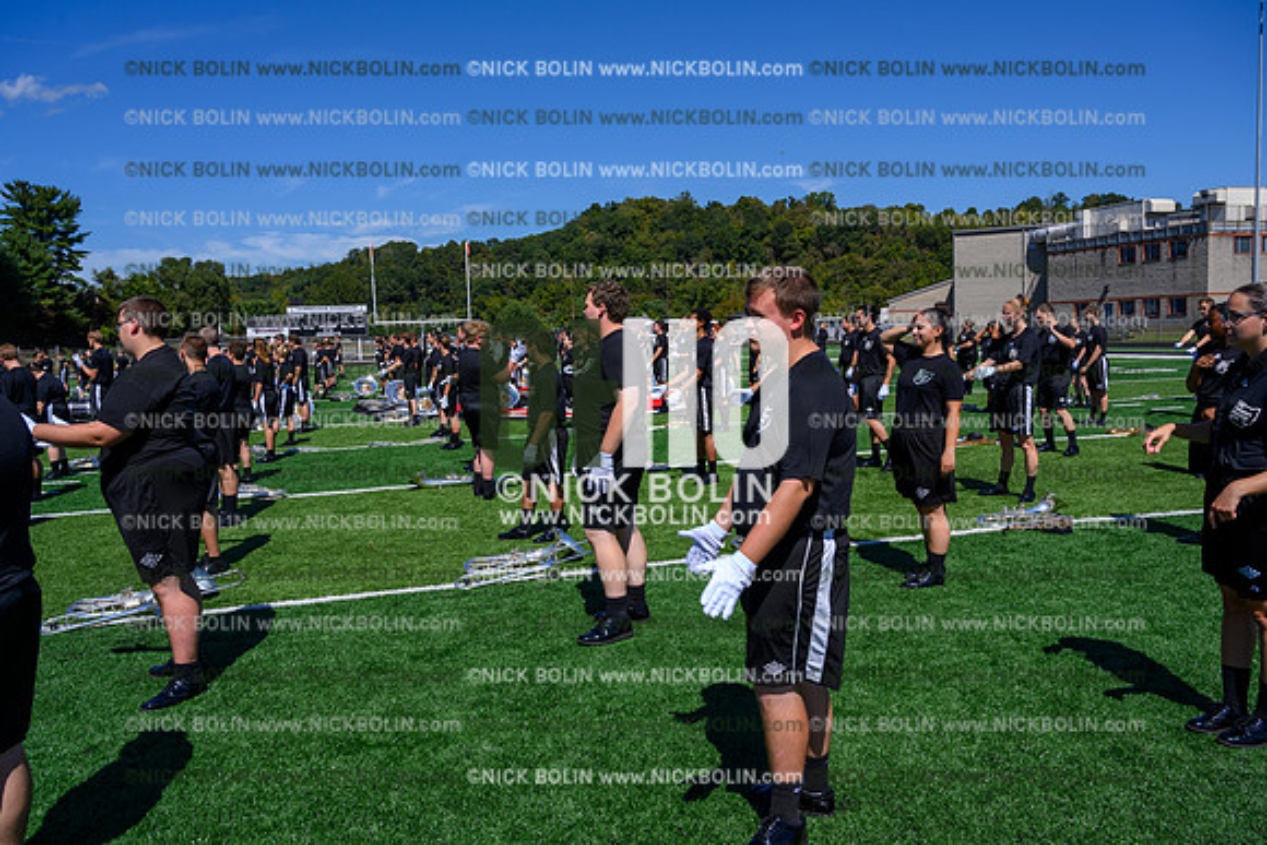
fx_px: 1003
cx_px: 634
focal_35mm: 28
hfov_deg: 64.5
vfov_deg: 45.7
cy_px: 422
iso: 160
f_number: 8
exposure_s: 1/500
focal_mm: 28.5
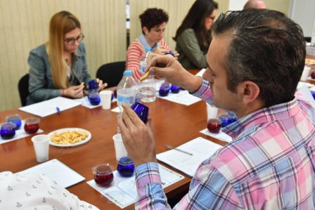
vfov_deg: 34.2
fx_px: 341
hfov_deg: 49.5
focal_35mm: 39
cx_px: 158
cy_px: 105
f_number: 3.5
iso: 800
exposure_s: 1/80
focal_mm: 26
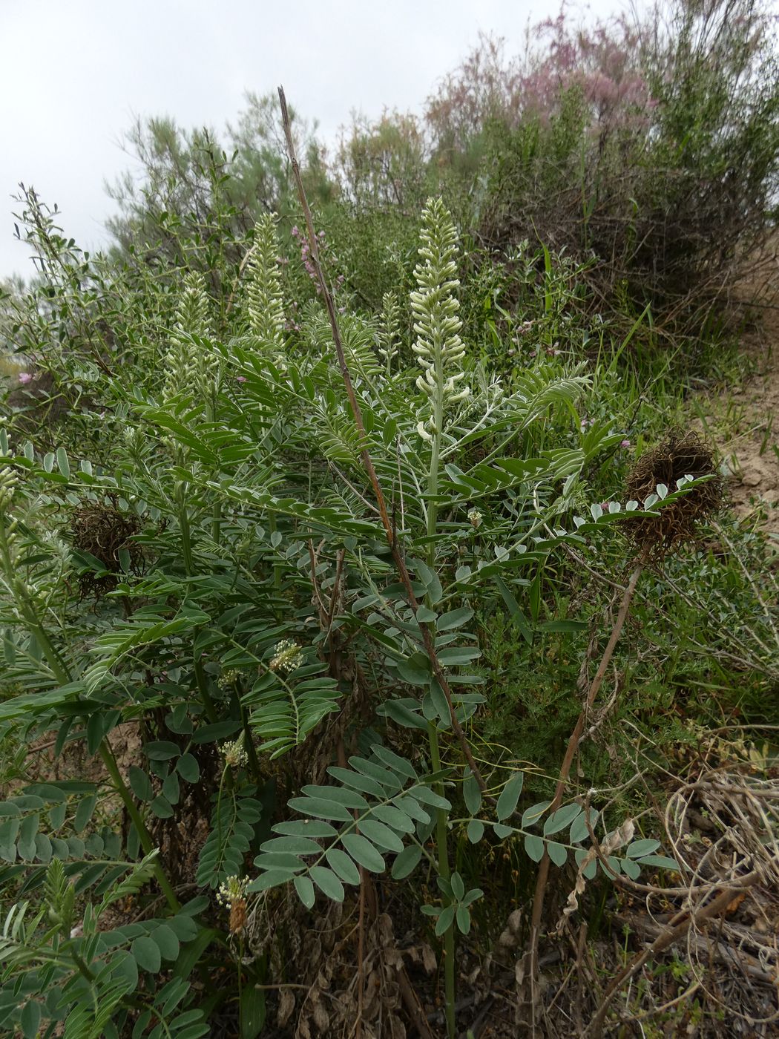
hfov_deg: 66.0
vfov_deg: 81.7
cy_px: 520
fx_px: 600
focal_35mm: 20
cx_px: 390
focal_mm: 3.6
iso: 80
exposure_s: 1/500
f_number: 2.8
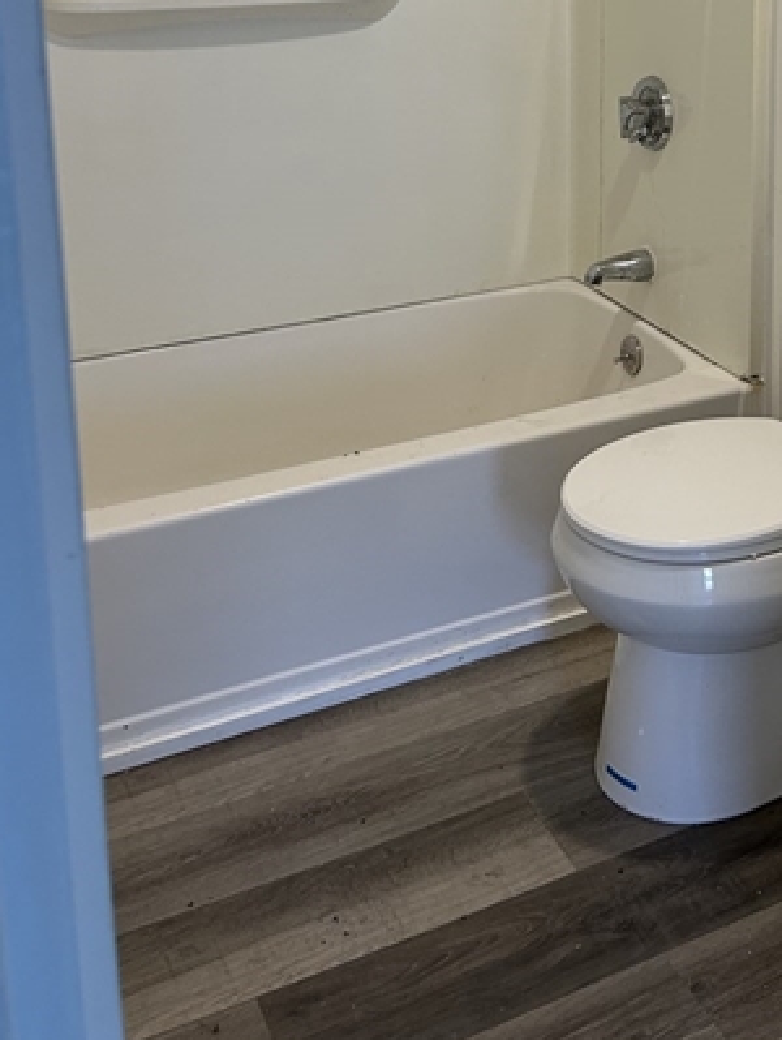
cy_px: 94
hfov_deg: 27.8
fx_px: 1504
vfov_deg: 35.8
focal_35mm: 50
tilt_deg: -10.2
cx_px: 740
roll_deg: -0.6
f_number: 1.5
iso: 100
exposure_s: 1/120
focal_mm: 5.7
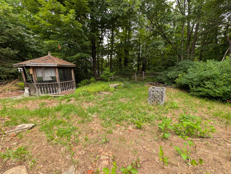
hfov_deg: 110.5
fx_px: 80
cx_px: 116
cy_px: 87
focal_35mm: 12
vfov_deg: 94.6
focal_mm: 2.02
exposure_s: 1/93.2
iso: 146
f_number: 1.7
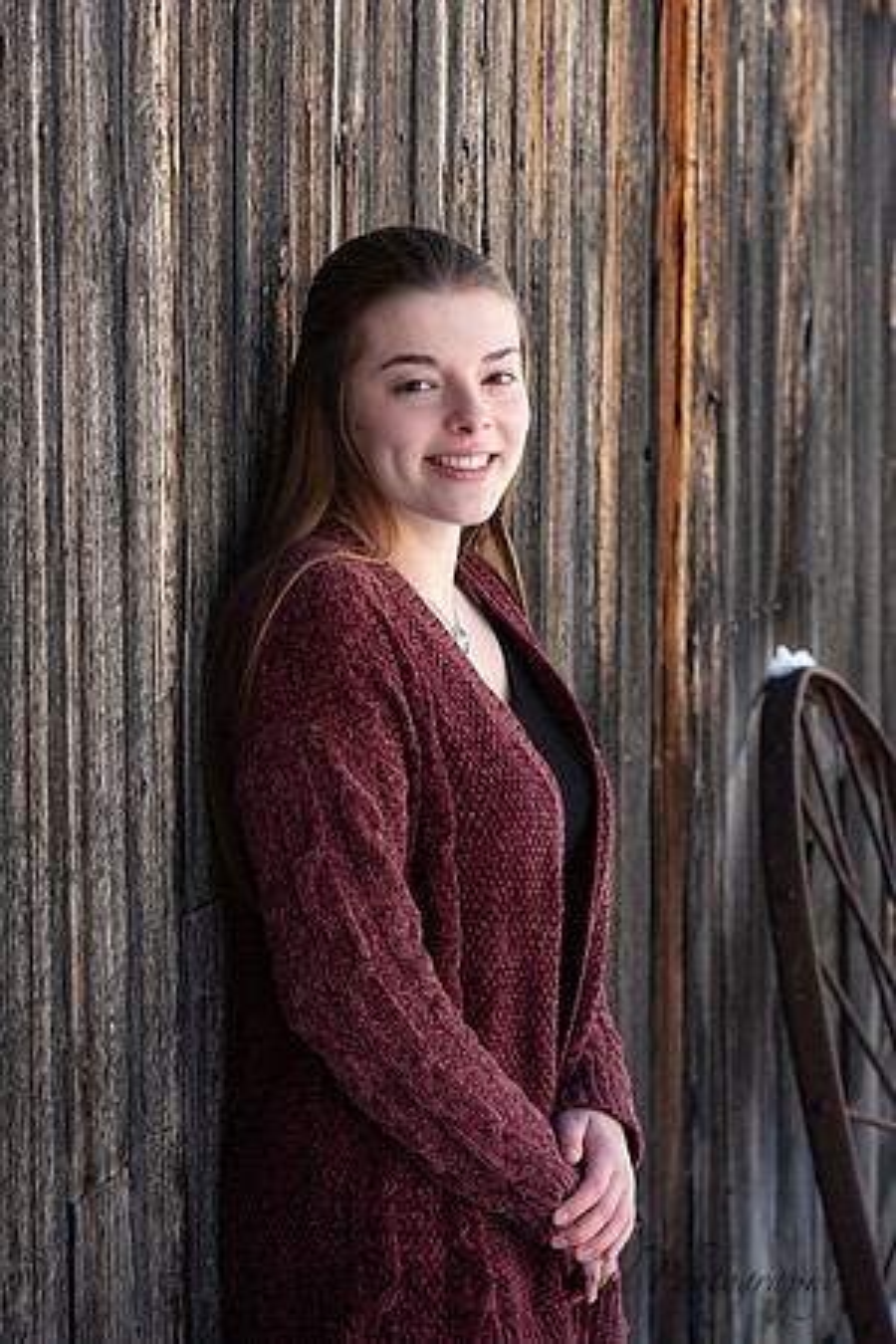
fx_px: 4106
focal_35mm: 110
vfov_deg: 18.6
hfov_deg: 12.5
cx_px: 448
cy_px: 672
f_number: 8
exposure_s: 1/200
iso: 400
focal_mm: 110
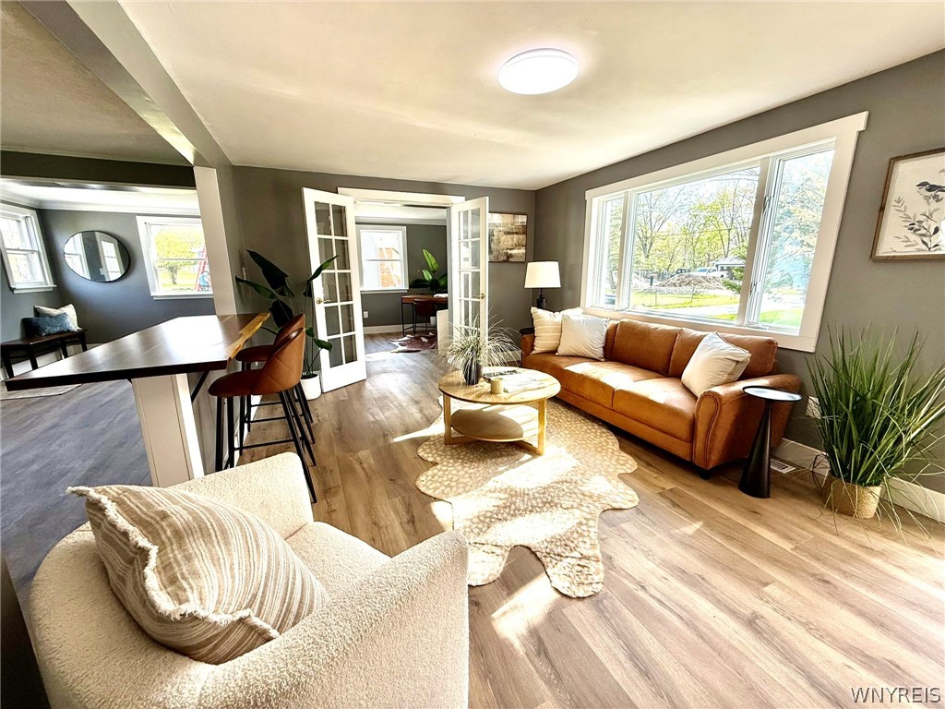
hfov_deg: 102.1
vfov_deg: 85.7
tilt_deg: -12.7
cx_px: 472
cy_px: 354
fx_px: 382
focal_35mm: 14
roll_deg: +1.1
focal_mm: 2.22
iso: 64
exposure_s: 1/118
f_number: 2.2
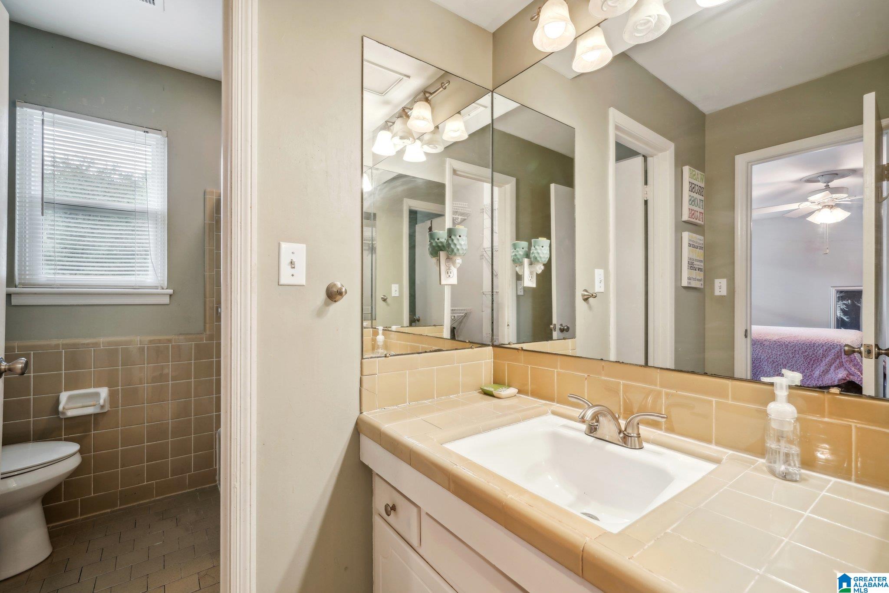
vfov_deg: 77.3
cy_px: 296
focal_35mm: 15
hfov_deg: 100.4
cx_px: 444
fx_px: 370
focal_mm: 15
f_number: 8
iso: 400
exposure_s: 1/5
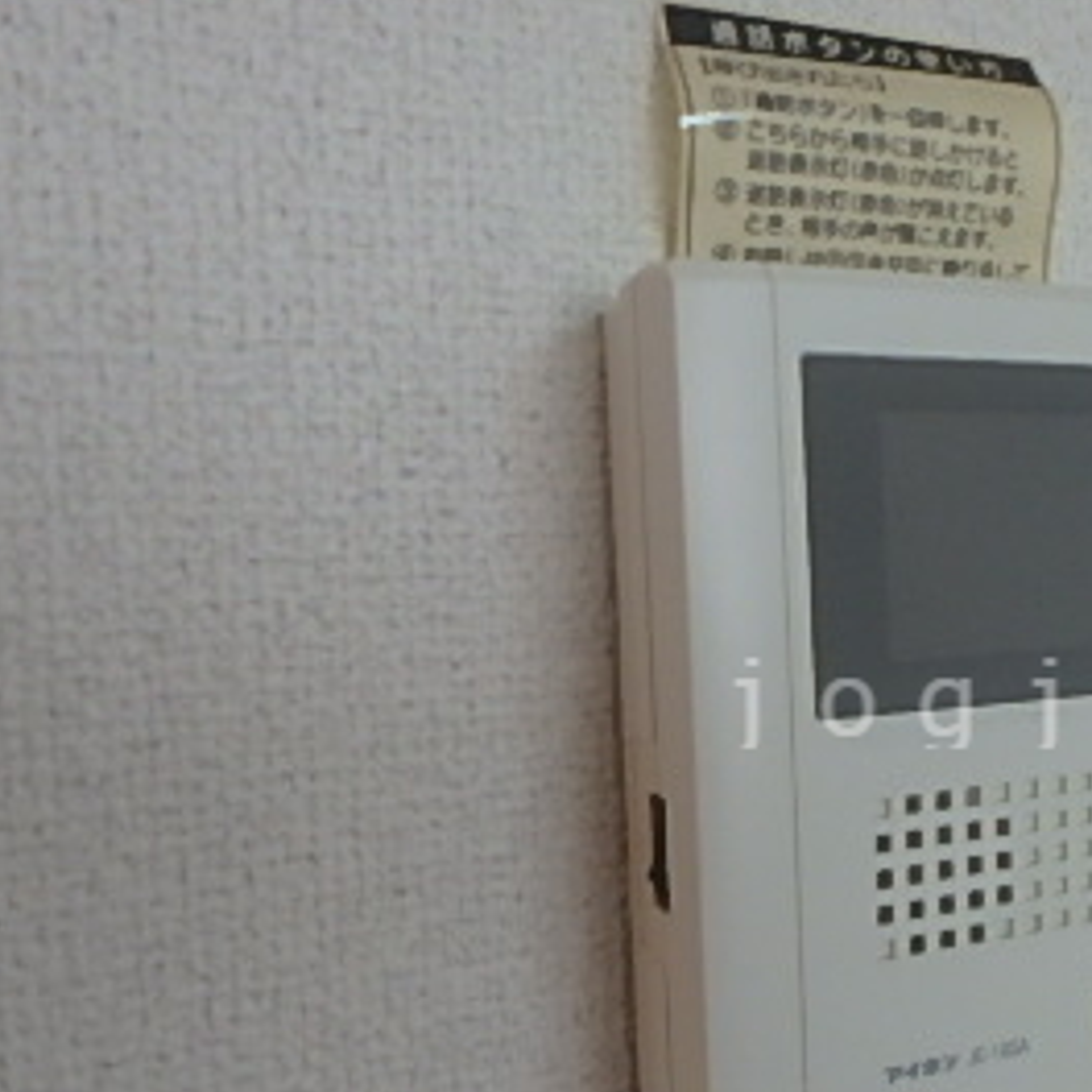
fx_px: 1606
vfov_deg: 37.3
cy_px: 699
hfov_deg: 35.1
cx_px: 1009
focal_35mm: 45
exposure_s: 1/60
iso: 200
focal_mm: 3.7
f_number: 3.5
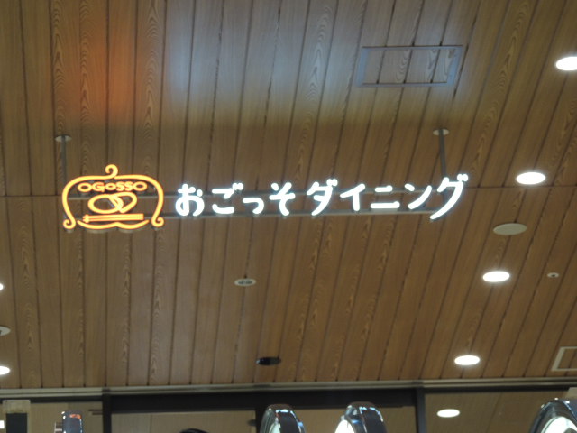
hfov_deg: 10.7
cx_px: 288
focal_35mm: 185
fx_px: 3084
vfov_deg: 8.0
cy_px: 216
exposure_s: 1/40
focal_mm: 33
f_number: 4.6
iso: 400
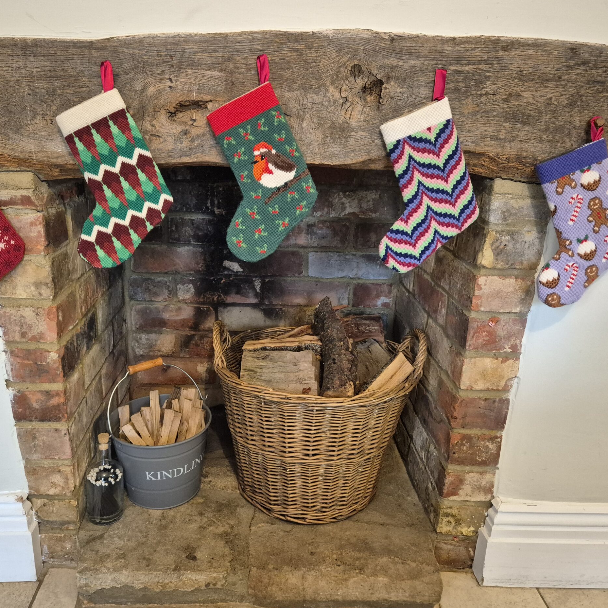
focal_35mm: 28
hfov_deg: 57.0
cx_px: 250
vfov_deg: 57.3
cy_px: 311
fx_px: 556
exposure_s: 1/100
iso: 1600
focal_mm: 5.4
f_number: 1.8
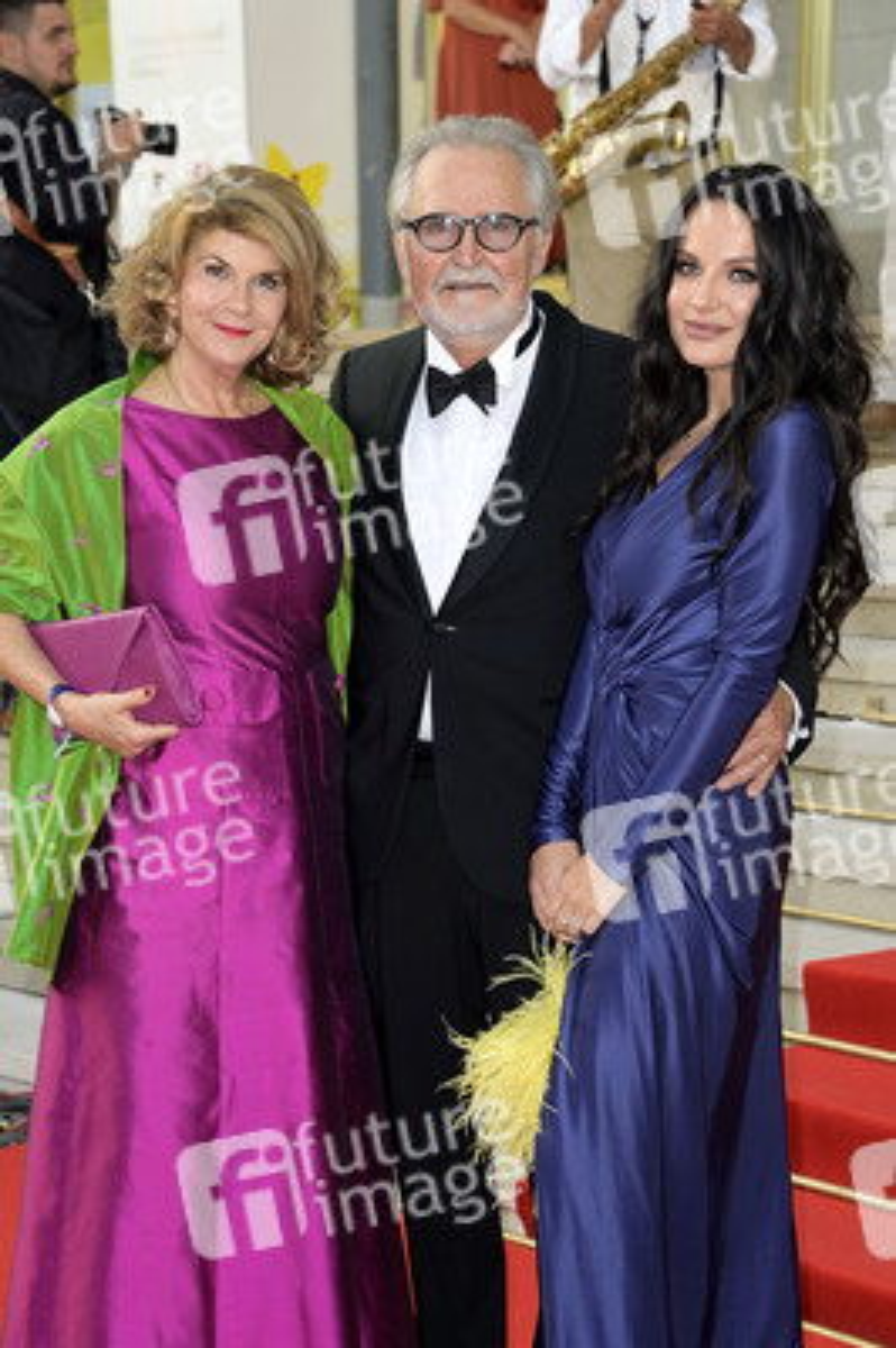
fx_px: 3440
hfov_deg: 14.8
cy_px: 674
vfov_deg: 22.2
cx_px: 448
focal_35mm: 92
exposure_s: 1/250
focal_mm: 92
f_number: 5.6
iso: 400
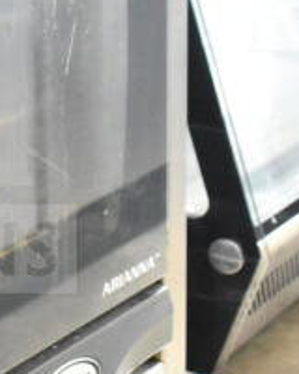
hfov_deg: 12.7
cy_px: 144
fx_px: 1283
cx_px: -135
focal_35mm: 116
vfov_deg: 16.6
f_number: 3.5
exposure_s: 1/30
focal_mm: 18
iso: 7200
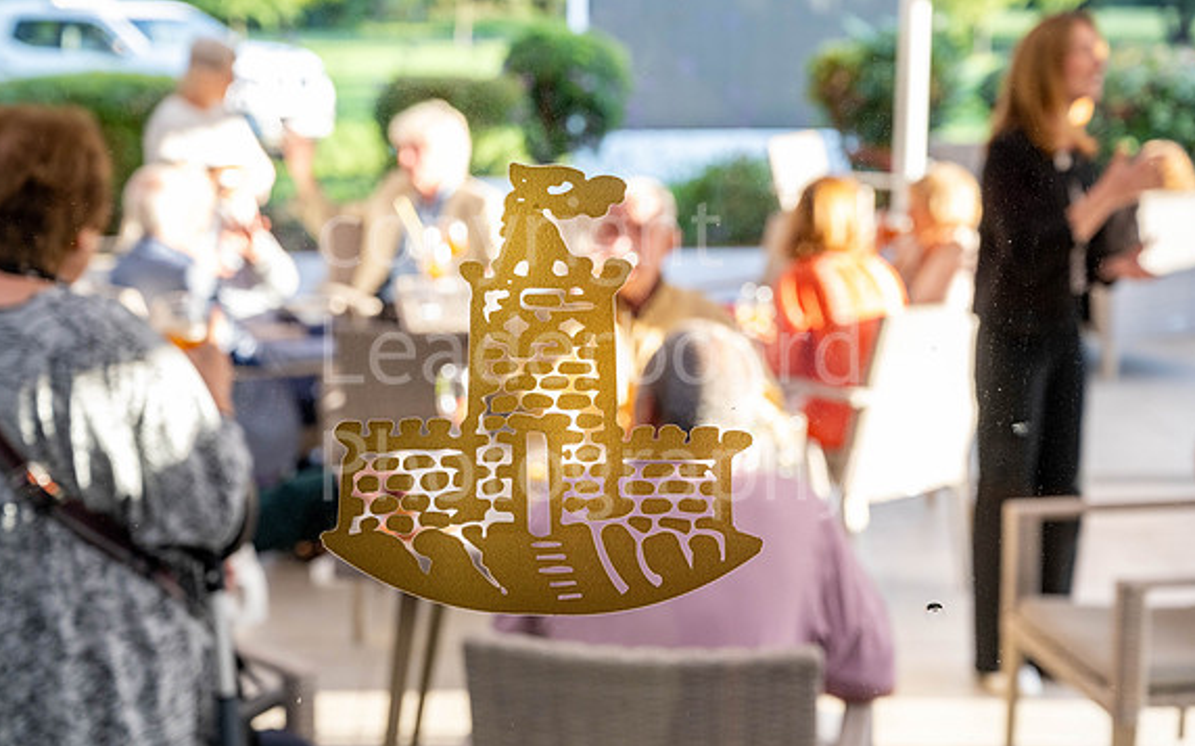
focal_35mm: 61
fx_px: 1986
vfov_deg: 21.3
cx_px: 593
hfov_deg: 33.5
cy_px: 369
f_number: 5.6
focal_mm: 59
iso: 500
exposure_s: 1/125
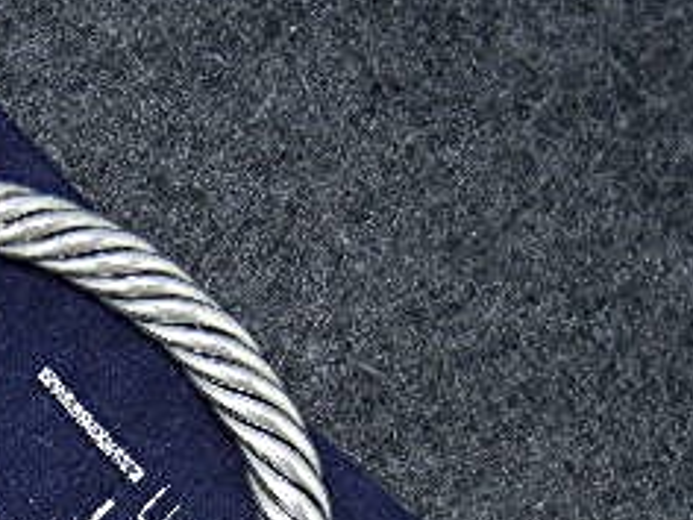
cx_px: -135
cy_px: 635
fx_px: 2442
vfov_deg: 11.9
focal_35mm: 122
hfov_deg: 15.6
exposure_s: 1/30
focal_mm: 8.1
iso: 436
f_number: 3.8
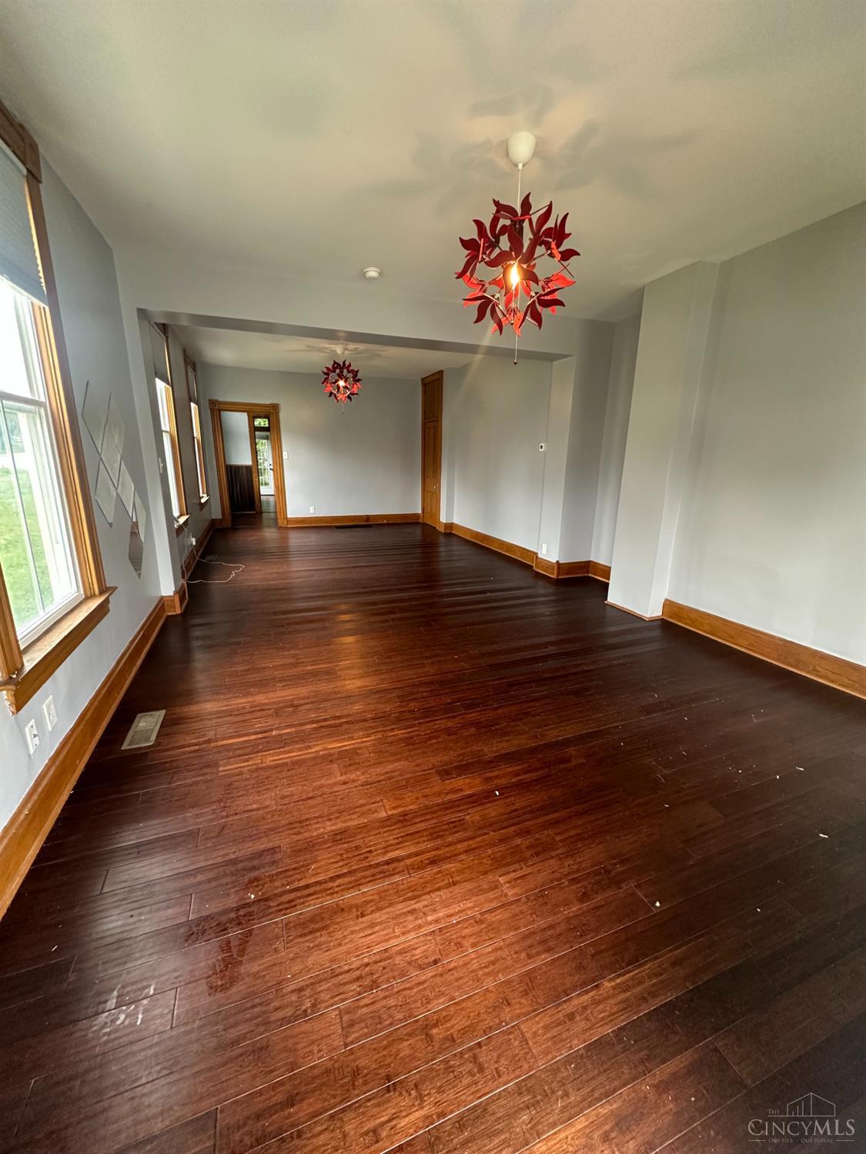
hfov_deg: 85.7
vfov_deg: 102.1
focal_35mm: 14
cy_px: 577
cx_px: 433
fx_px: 467
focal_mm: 2.22
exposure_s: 1/60
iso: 250
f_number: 2.2
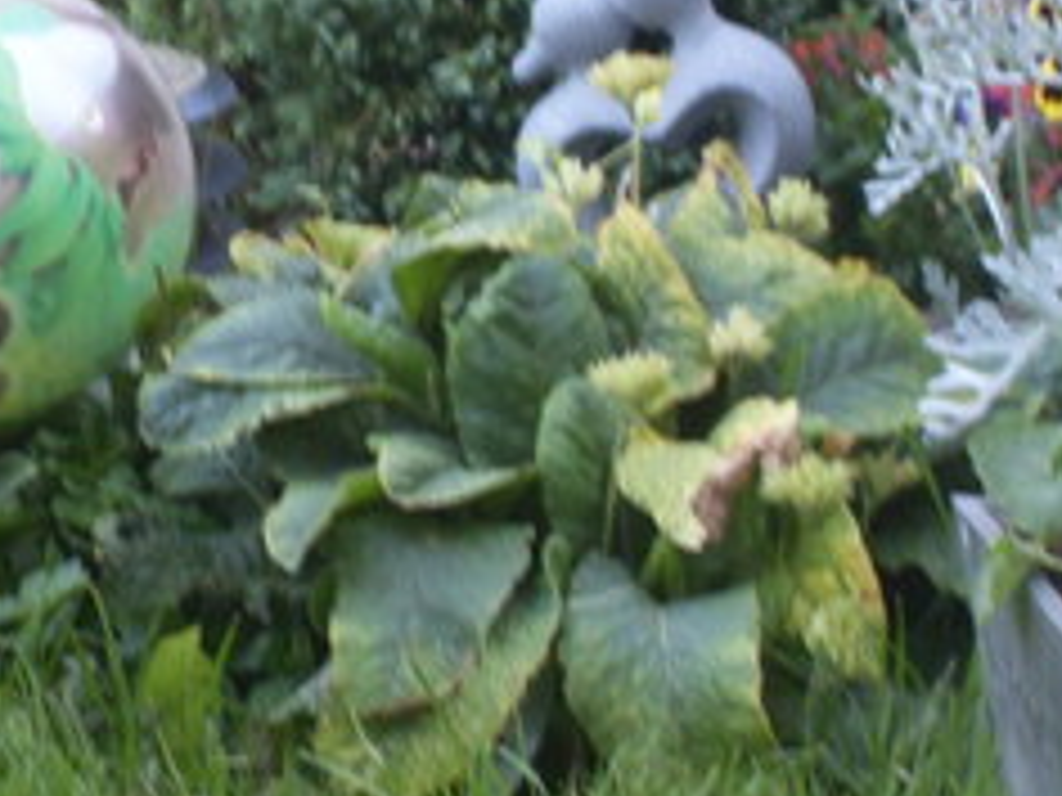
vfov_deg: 7.5
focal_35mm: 198
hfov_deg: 10.0
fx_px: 6075
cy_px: 324
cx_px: 518
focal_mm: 18.1
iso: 200
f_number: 5.2
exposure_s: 1/20
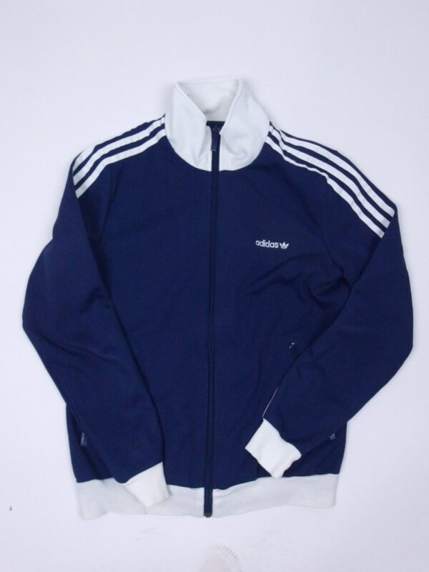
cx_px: 214
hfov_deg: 51.4
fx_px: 446
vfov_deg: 65.3
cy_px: 286
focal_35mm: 27
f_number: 10.4
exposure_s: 1/60
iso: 1114
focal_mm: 4.9
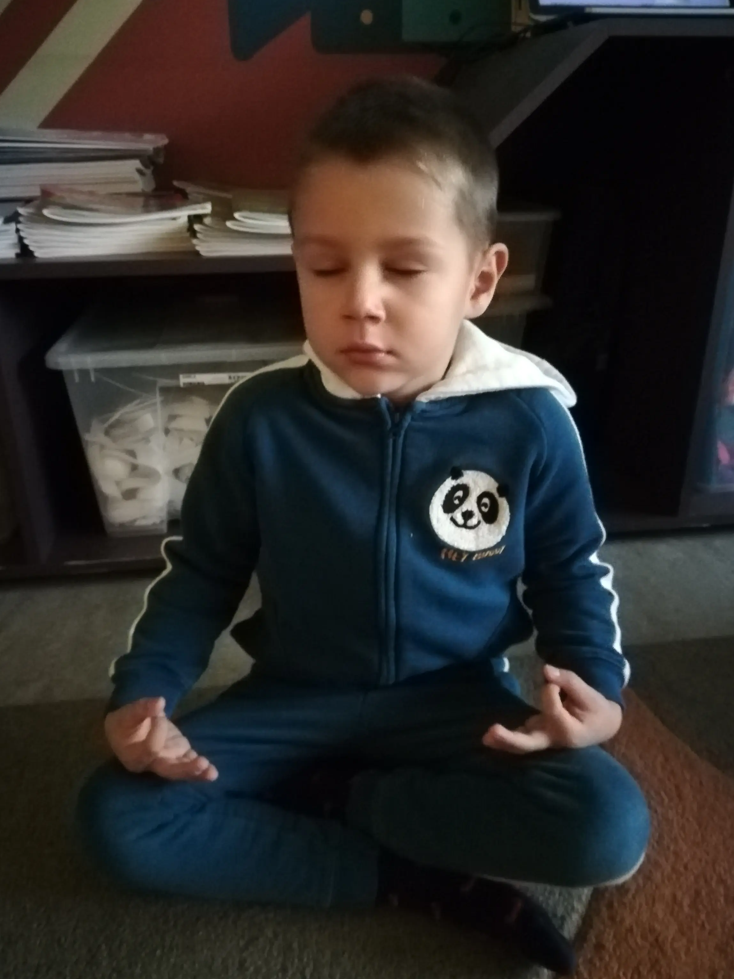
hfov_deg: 51.4
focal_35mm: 27
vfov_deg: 65.3
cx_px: 371
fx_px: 763
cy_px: 498
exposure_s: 1/14.3
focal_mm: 3.83
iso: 3200
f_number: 2.2
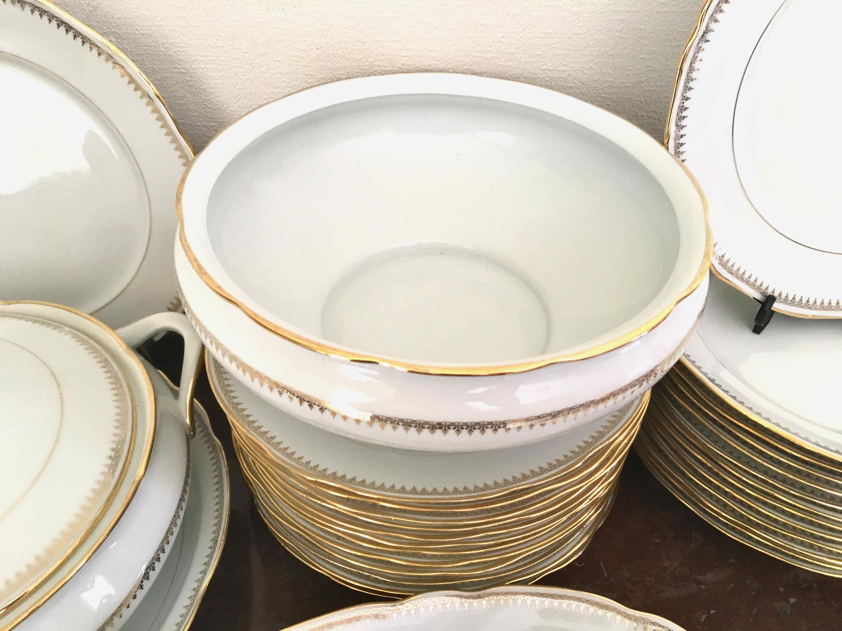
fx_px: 705
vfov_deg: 48.2
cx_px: 421
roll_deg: -2.8
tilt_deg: -42.5
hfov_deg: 61.7
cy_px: 316
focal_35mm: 29
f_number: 2.2
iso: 125
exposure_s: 1/33
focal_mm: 4.15
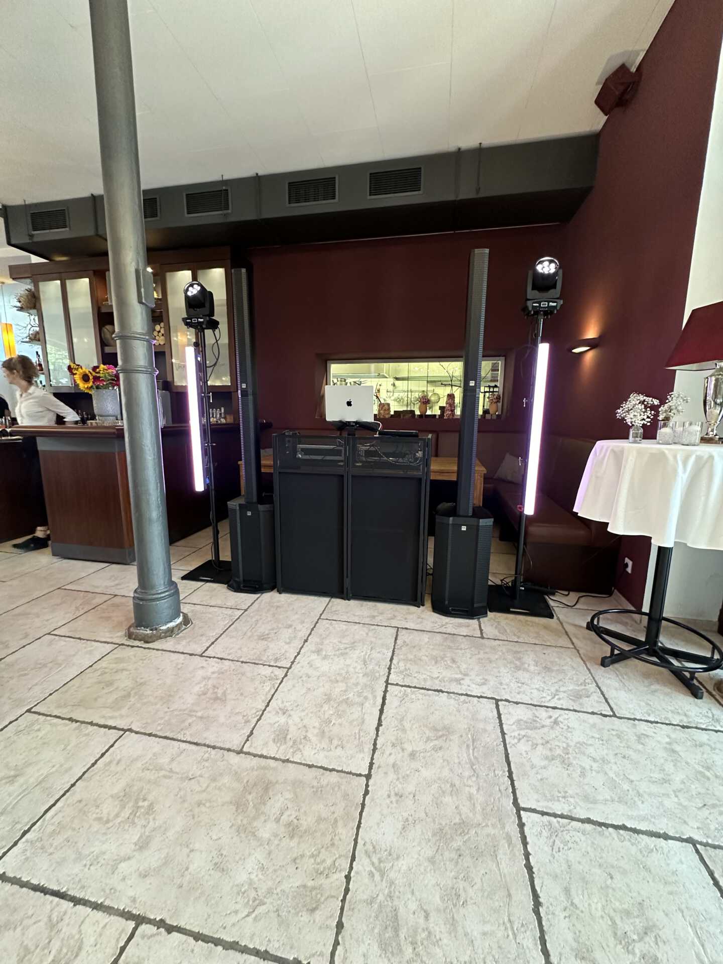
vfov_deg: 102.1
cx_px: 362
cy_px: 482
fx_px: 390
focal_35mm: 14
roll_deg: -1.5
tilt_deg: -8.6
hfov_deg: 85.7
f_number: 2.2
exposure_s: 1/50
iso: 320
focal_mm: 2.22
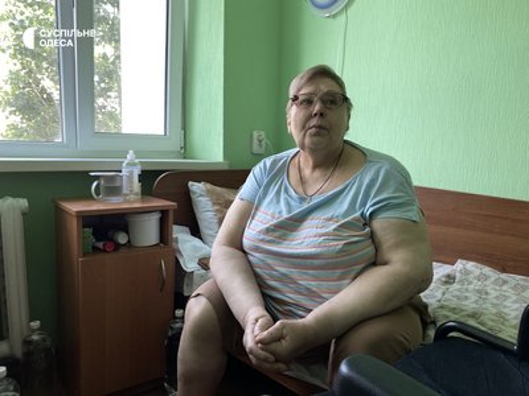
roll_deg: -0.6
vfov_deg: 53.1
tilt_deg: -4.9
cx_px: 264
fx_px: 397
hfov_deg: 67.3
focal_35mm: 26
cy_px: 198
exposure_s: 1/121
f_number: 1.8
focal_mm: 4.25
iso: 64
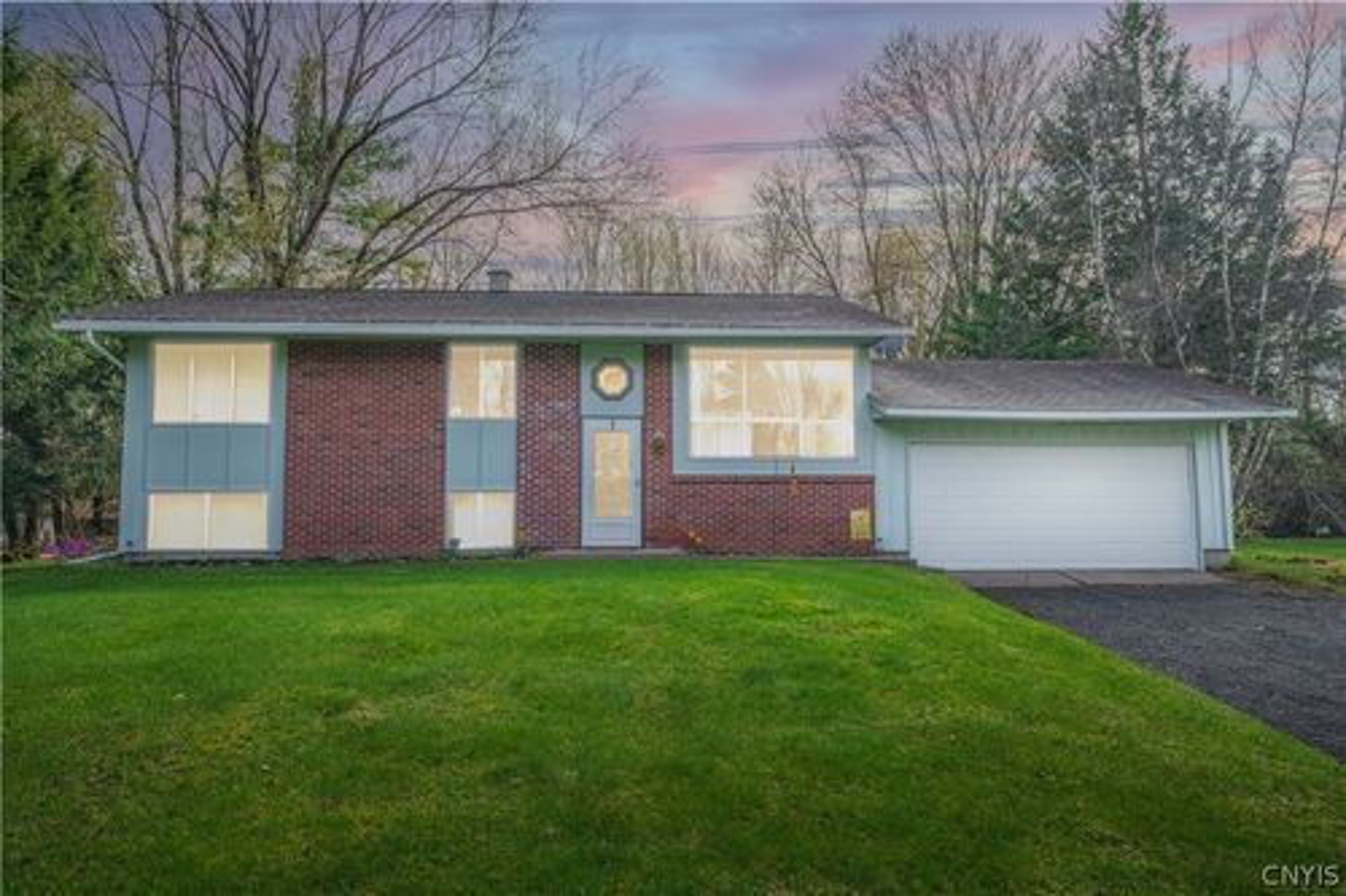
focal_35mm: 26
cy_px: 448
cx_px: 673
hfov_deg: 68.4
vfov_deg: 48.7
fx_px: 990
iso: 1250
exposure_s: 1/1000
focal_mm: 26.5
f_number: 8
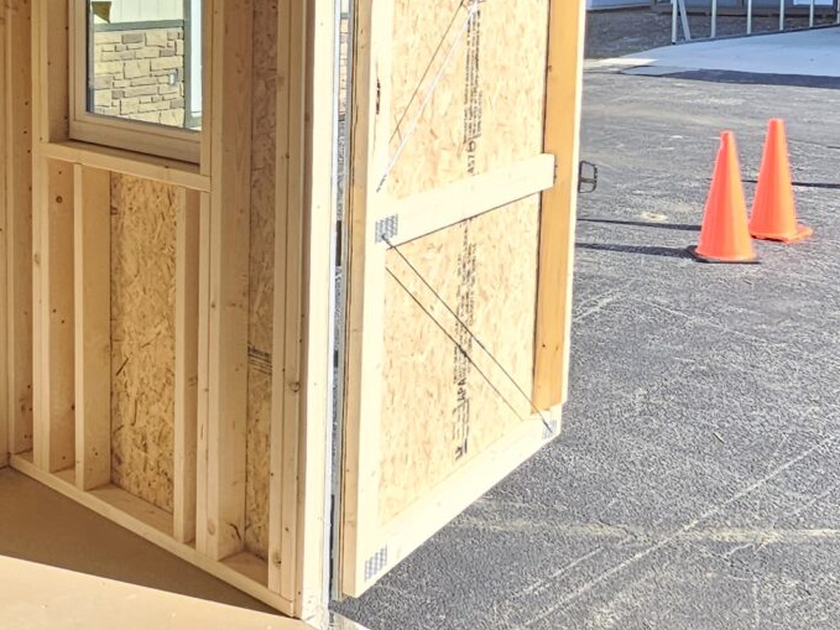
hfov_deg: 38.3
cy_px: 76
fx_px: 1189
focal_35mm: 49
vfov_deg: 28.6
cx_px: 255
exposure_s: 1/516
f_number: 2.2
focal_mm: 2.2
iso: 50
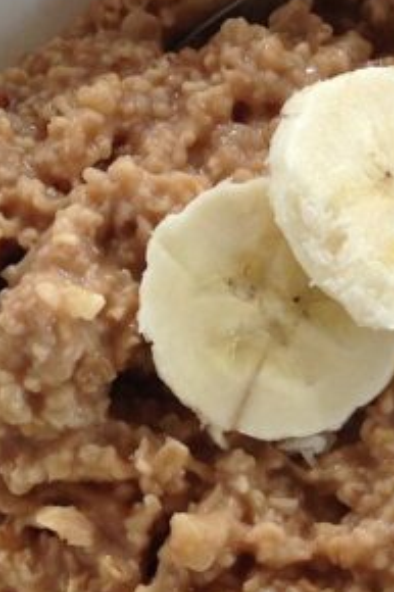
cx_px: 237
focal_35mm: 142
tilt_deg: -68.8
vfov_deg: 14.4
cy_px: 233
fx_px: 2334
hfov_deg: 9.6
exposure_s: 1/60
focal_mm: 4.12
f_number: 2.4
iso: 50
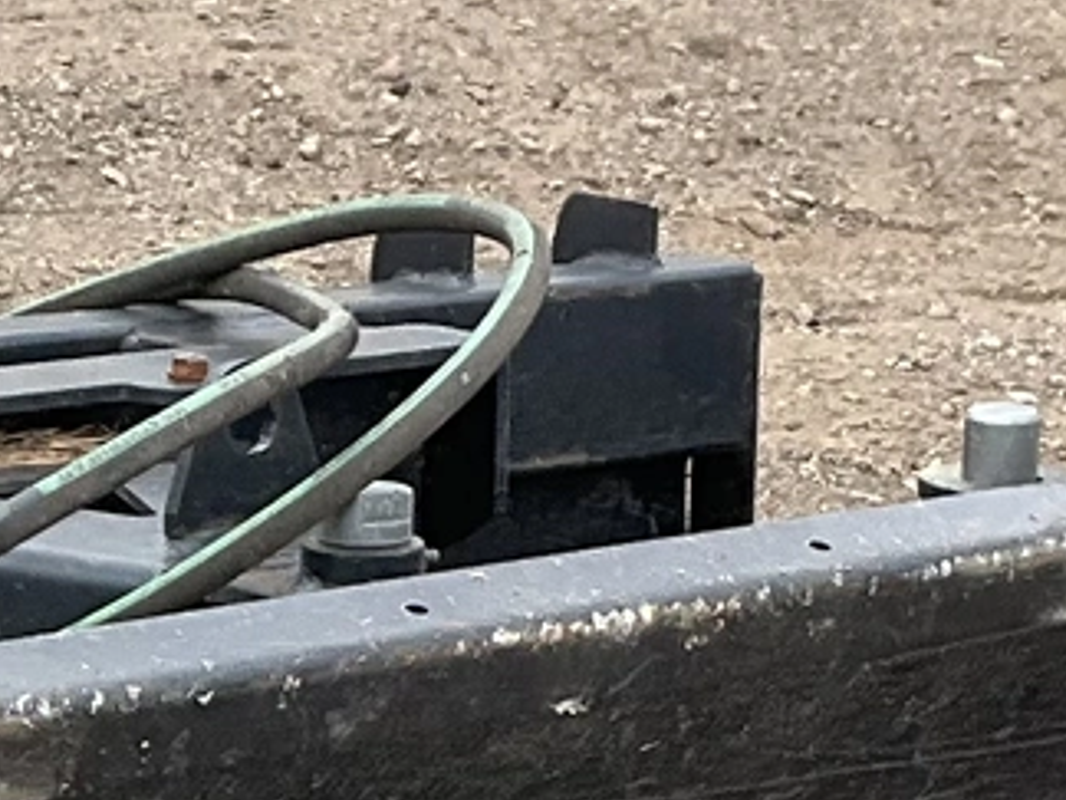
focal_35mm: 179
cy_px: 1300
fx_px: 5512
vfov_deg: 8.1
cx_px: -109
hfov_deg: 10.9
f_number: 1.8
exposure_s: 1/495
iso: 25
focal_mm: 3
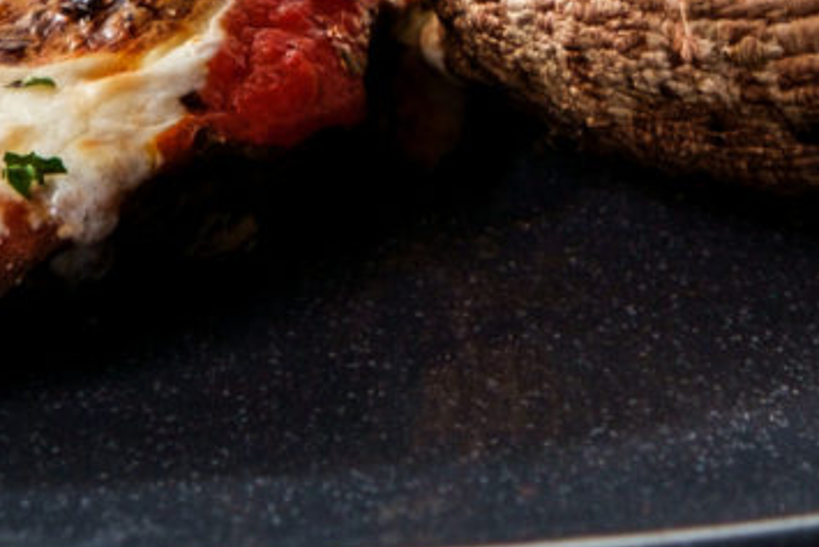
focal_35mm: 229
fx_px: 5212
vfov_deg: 5.9
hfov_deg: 9.0
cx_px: 452
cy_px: -404
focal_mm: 35
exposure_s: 1/125
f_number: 8
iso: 200
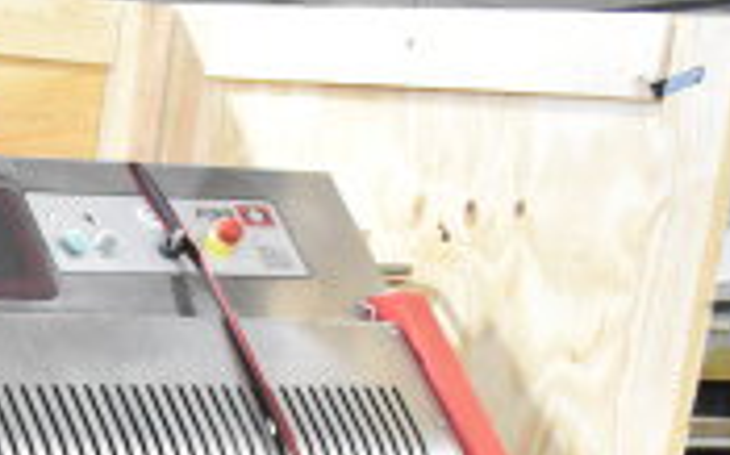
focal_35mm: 123
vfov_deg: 10.0
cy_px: 845
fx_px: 2440
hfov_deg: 15.1
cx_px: -526
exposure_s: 1/160
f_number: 6.3
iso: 6400
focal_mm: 23
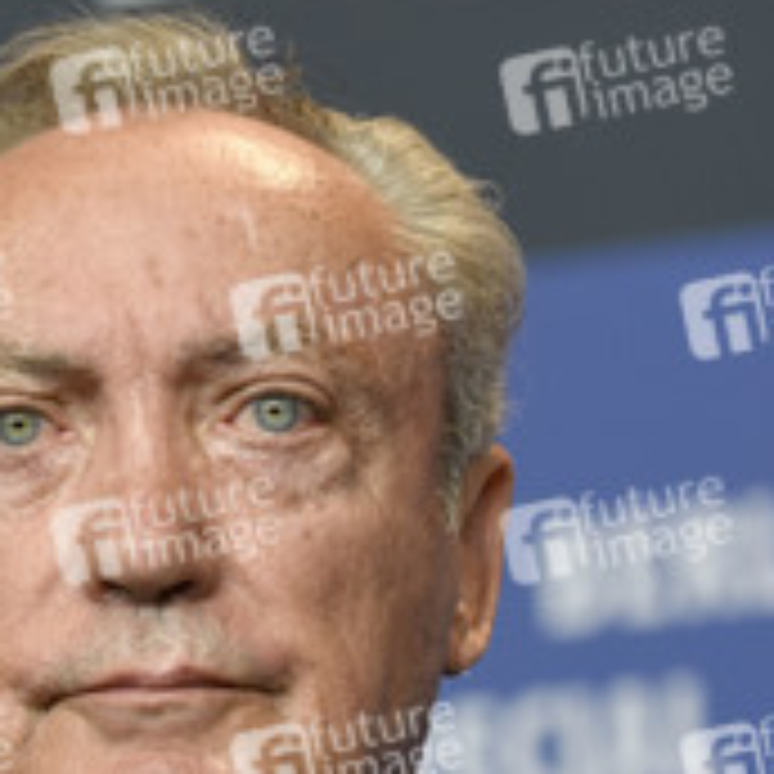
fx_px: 10979
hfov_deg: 4.0
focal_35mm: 434
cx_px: -223
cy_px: 644
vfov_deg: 4.0
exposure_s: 1/320
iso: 640
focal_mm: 130
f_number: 3.5
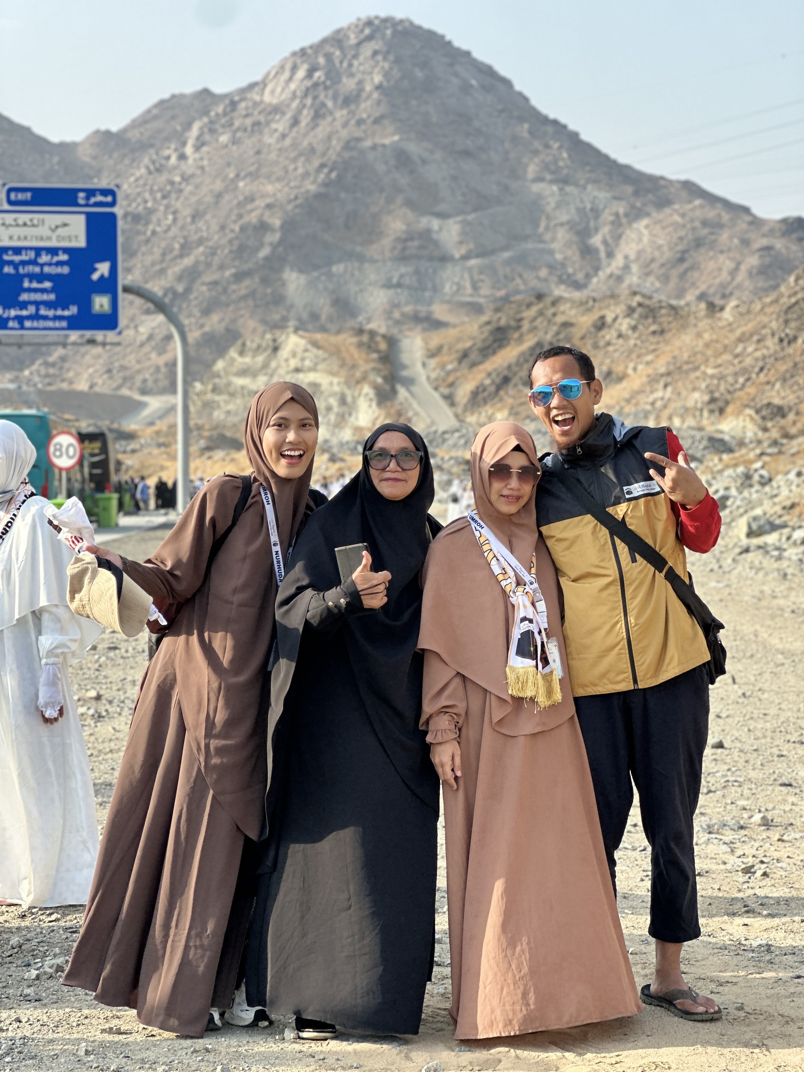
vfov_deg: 25.3
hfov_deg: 19.1
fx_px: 2385
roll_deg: +0.4
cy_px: 536
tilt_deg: -0.3
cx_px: 402
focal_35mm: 77
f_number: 2.8
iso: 20
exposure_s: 1/144
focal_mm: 9
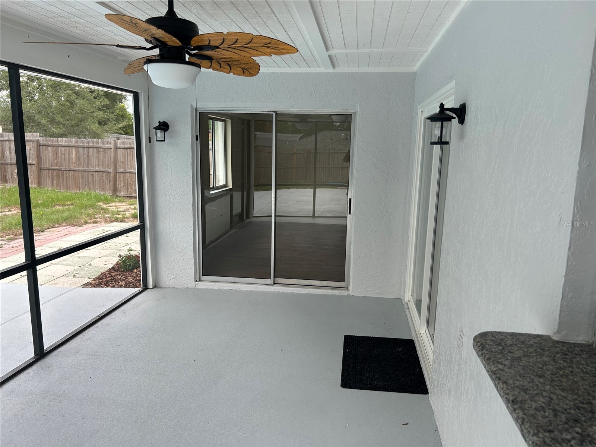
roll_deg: -0.8
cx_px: 298
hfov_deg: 67.3
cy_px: 224
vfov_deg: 53.1
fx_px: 448
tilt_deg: -10.6
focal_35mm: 26
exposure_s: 1/674
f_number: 1.5
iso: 50
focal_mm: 5.7
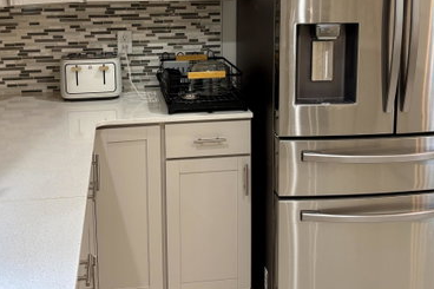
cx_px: 202
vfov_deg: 28.1
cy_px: 64
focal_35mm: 47
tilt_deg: -8.7
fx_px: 566
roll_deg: +0.6
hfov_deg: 41.9
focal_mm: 5.96
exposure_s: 1/60
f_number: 1.6
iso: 100
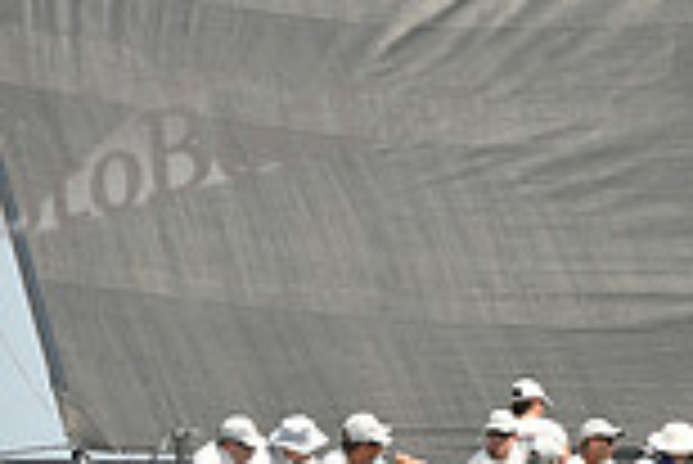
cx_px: 729
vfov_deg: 3.7
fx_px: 7264
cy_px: 331
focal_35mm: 377
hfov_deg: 5.4
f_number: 8
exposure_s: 1/800
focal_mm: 100
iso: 250
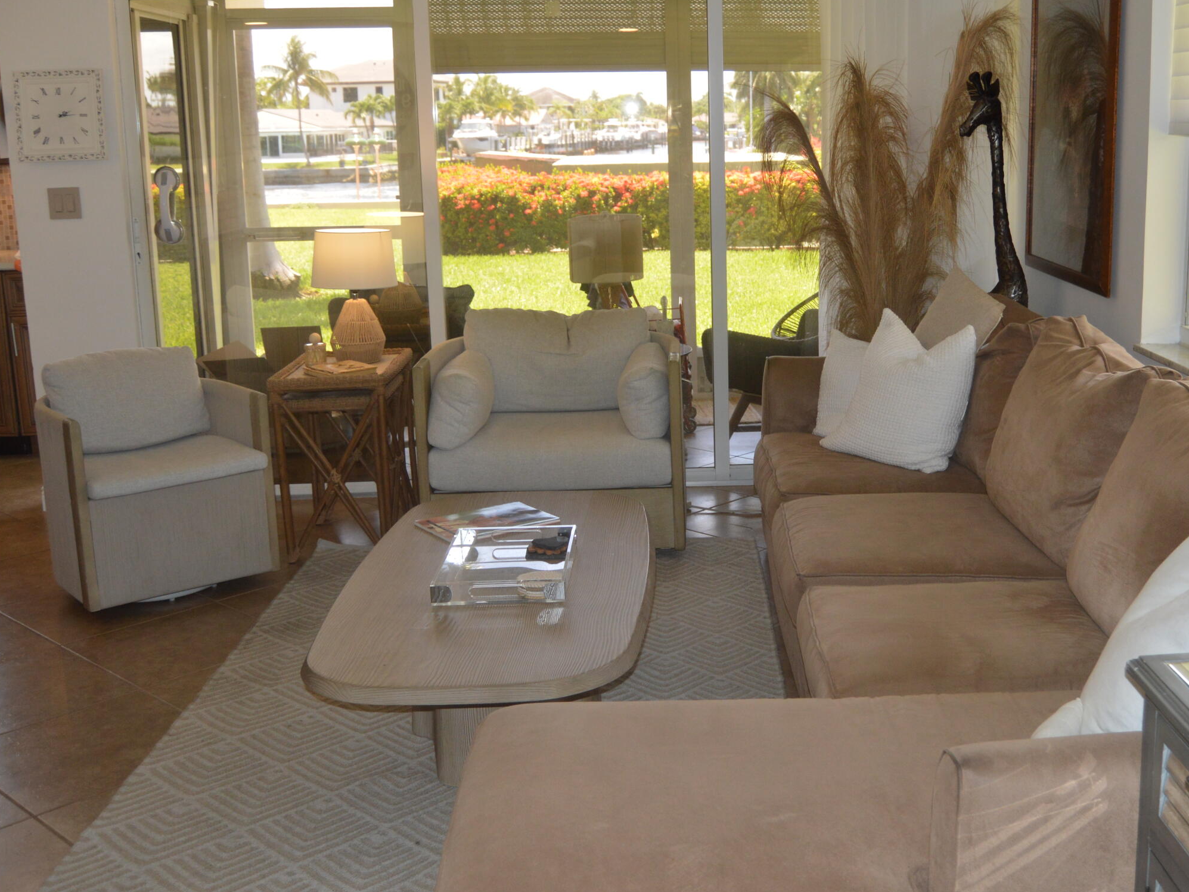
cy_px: 392
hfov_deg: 47.4
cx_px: 752
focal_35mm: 39
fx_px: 1340
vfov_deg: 36.8
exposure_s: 1/125
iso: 400
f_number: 4
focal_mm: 18
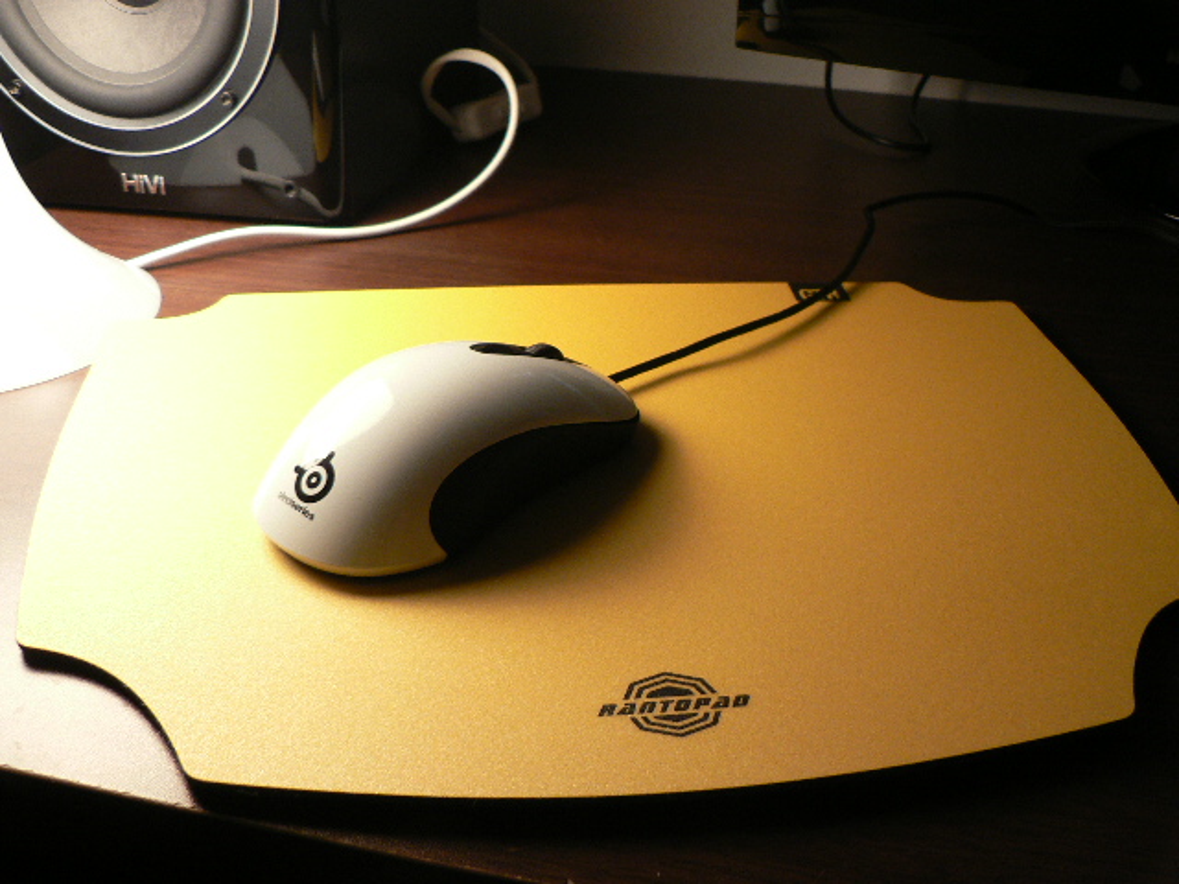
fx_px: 1226
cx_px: 590
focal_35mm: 36
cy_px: 442
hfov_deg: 51.4
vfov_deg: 39.7
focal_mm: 6
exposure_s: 1/20
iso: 200
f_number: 2.8
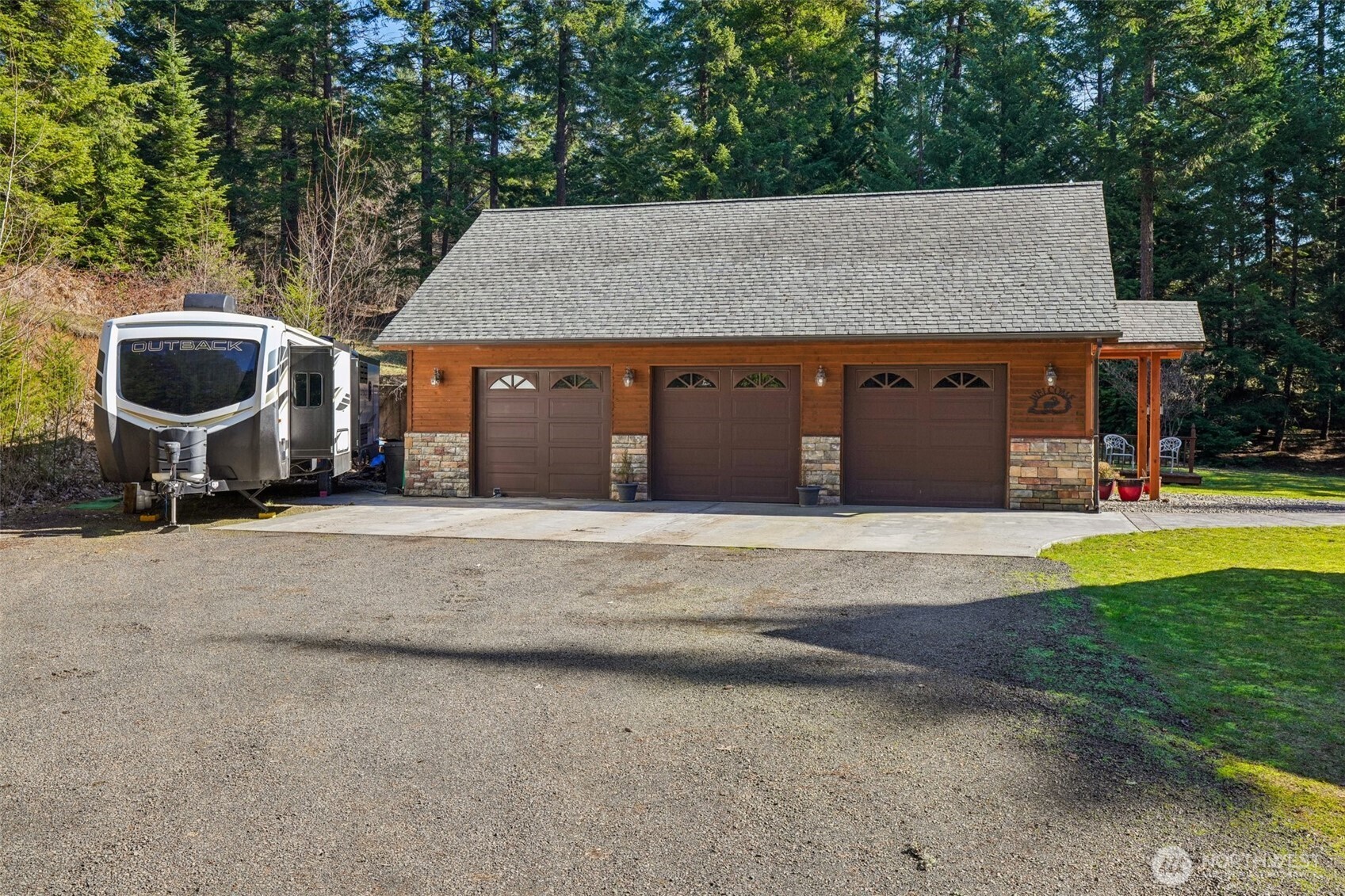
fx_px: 1195
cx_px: 672
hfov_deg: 58.7
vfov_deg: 41.1
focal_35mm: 32
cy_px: 448
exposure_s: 1/320
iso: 400
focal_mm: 32
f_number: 8
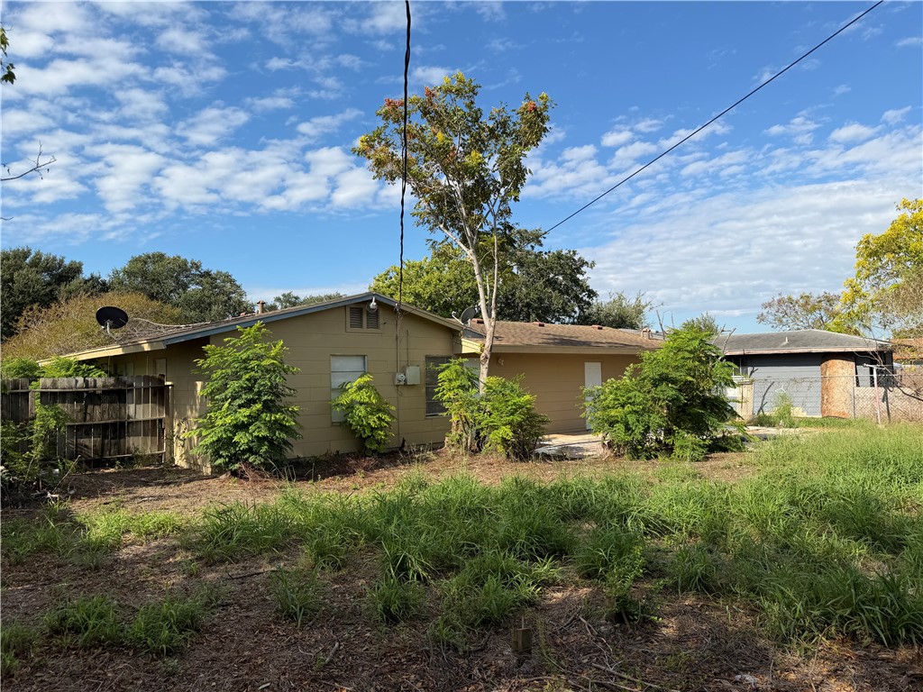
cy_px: 346
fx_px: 640
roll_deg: +1.2
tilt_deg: +3.0
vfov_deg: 56.8
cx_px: 462
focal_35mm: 24
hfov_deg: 71.6
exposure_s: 1/4975
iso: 80
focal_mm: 6.76
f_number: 1.78
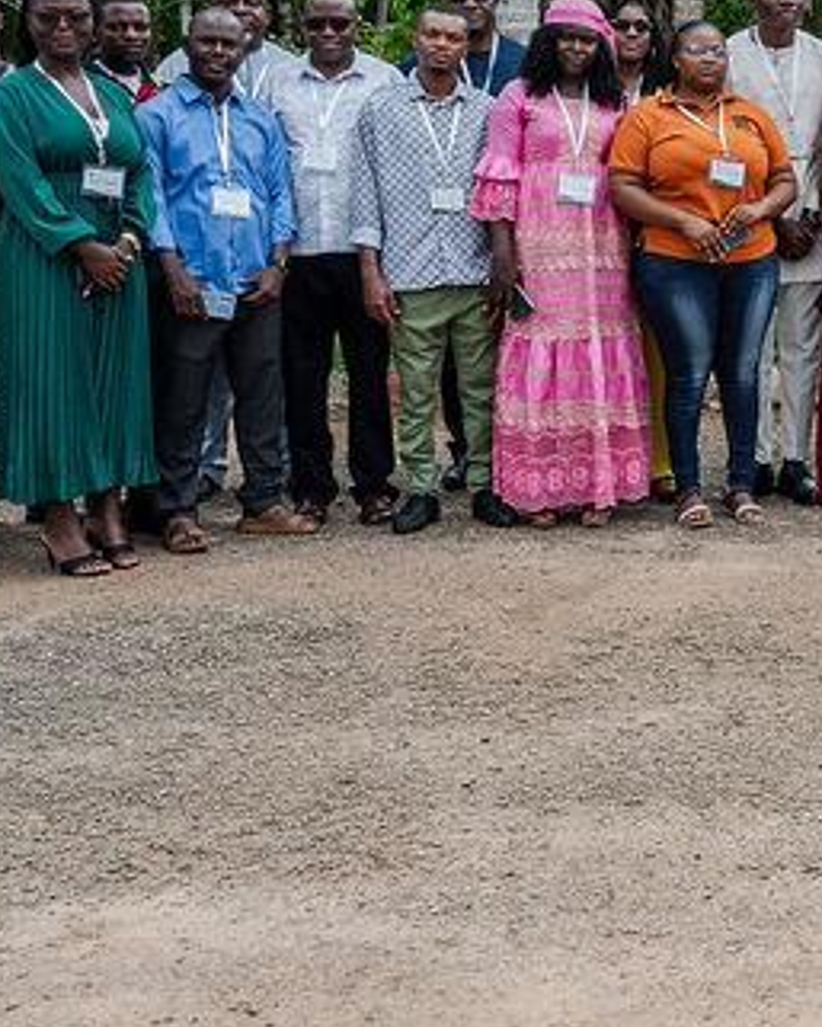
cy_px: 283
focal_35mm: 72
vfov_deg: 26.1
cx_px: 1132
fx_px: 2188
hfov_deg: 19.3
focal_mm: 24
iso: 100
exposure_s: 1/250
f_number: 5.6
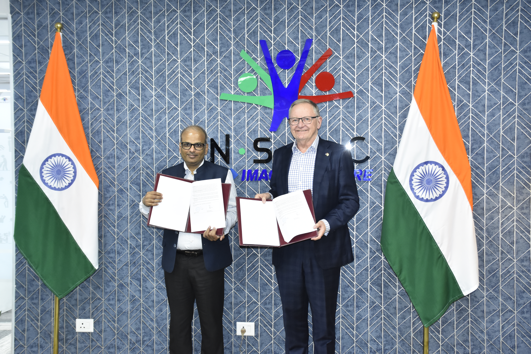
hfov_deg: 43.6
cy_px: 177
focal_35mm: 45
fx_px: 664
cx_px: 266
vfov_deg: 29.9
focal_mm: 30
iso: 2000
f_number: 5.6
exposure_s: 1/100
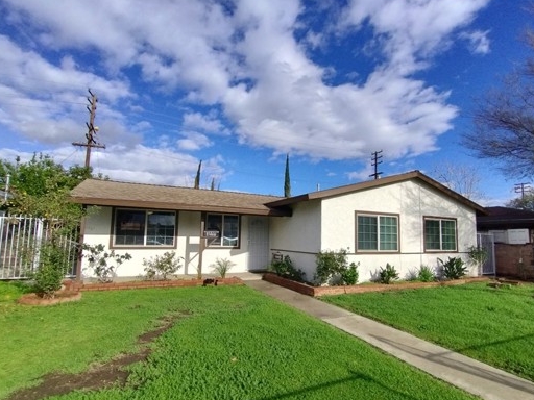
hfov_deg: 81.6
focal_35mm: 20
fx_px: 309
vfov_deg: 66.0
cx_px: 289
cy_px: 207
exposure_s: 1/1672
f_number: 2.2
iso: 100
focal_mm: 1.66
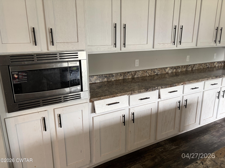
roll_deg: +0.3
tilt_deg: -13.7
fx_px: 169
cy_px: 84
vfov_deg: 53.1
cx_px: 112
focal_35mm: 26
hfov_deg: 67.3
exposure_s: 1/60
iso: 160
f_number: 1.6
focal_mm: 5.96
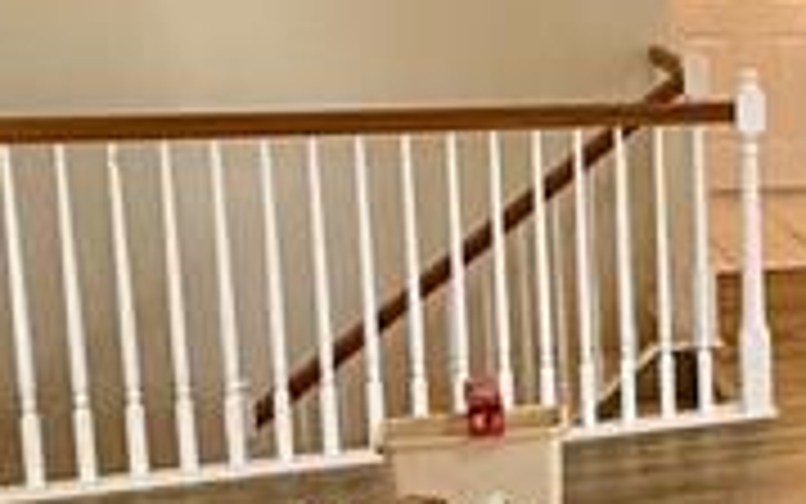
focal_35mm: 85
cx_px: 1585
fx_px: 1868
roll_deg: -3.1
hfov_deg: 17.7
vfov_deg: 15.4
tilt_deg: -9.7
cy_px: 202
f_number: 2.2
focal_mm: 2.22
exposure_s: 1/60
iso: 160
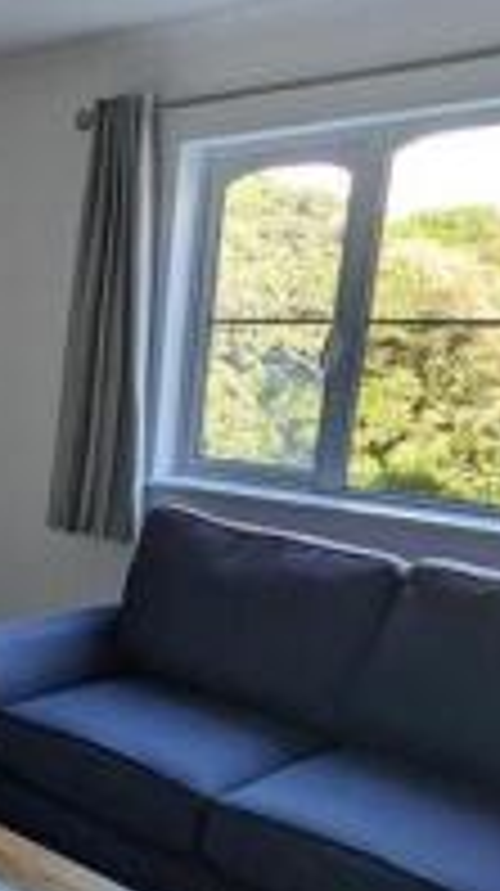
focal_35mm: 45
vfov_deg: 43.8
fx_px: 1063
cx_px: -155
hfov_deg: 23.3
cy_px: 682
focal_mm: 1.83
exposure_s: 1/100
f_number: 2.2
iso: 41
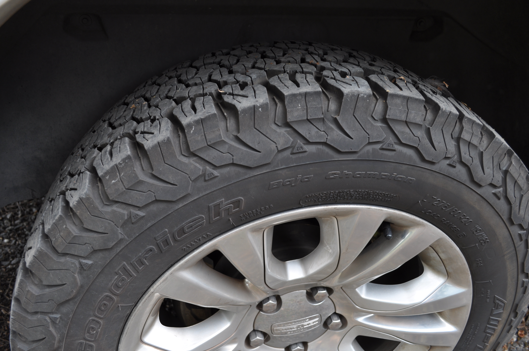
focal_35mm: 30
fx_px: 440
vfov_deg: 43.5
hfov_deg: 62.0
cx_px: 264
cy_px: 176
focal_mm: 20
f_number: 5
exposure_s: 1/100
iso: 200
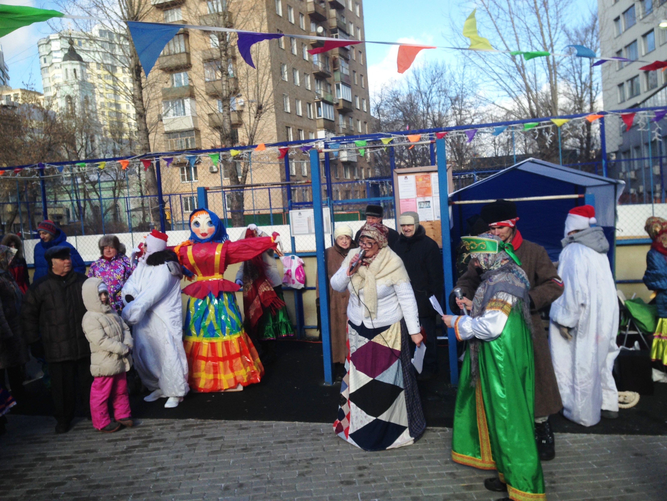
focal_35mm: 33
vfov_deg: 42.9
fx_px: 636
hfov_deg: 55.4
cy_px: 250
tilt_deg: -4.4
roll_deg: +2.5
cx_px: 334
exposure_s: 1/686
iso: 50
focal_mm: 4.12
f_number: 2.4
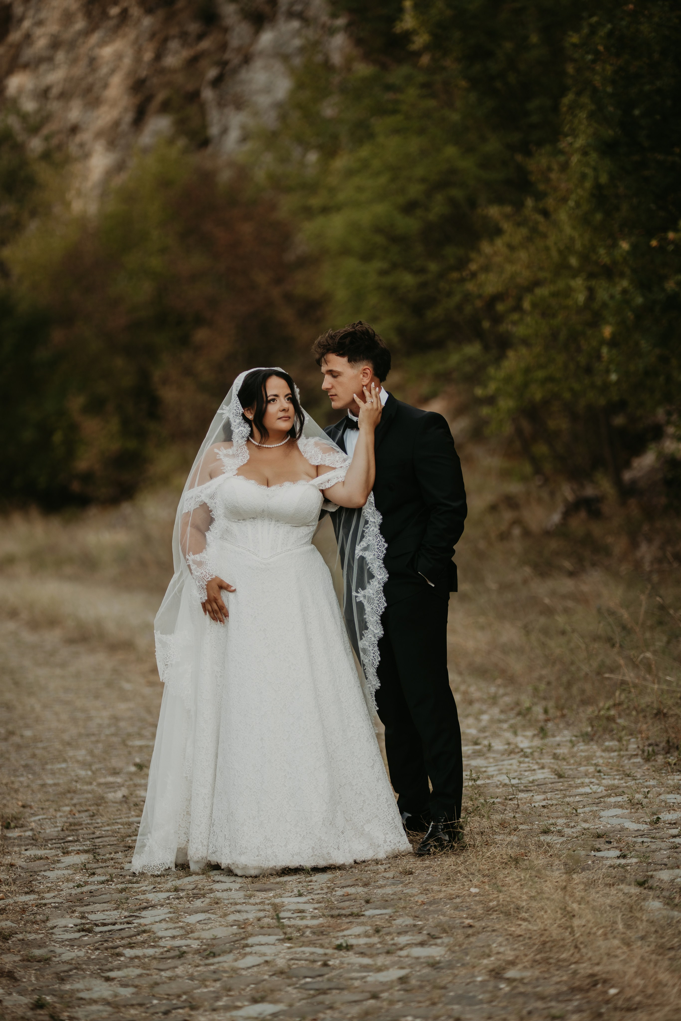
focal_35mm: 85
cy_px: 510
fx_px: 2412
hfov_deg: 16.1
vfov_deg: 23.9
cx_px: 340
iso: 80
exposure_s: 1/250
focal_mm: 85
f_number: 1.4
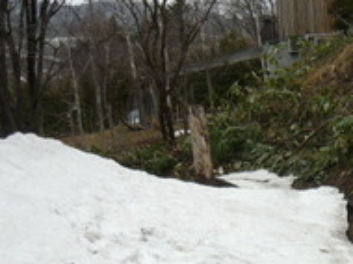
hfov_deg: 25.0
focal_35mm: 73
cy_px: 287
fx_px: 743
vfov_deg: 19.3
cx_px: 379
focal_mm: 5.5
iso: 100
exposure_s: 1/500
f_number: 2.8
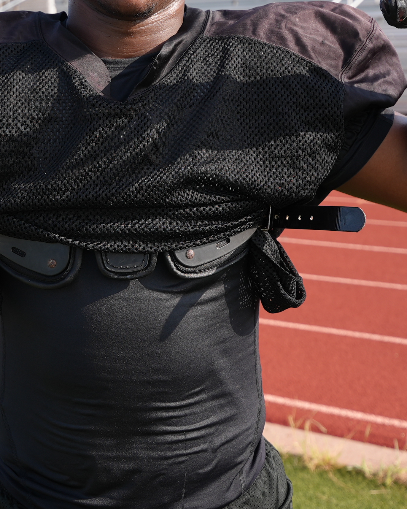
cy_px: 107
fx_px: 979
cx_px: 99
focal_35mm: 65
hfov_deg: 23.2
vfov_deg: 28.6
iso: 80
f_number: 4.5
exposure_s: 1/320
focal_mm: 28
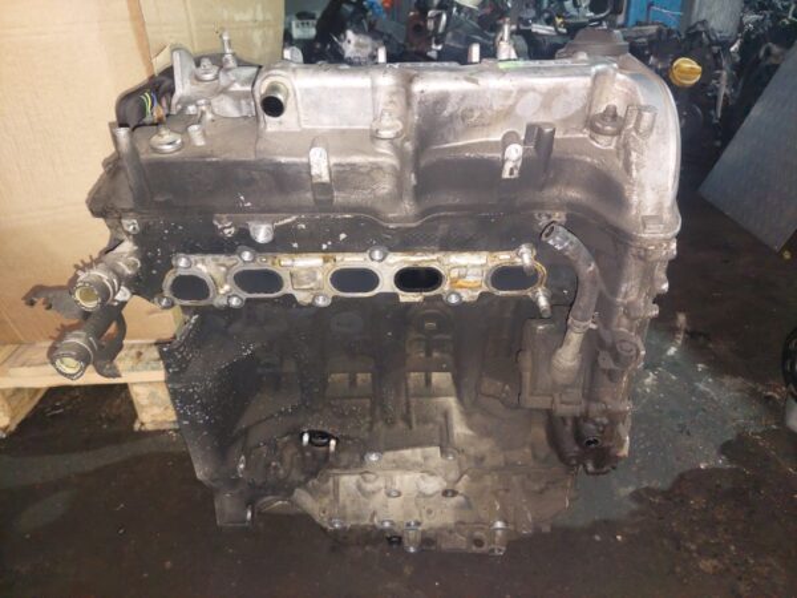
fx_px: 576
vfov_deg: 54.9
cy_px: 299
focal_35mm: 25
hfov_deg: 69.4
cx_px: 398
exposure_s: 1/33.3
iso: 500
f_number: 1.8
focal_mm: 5.23
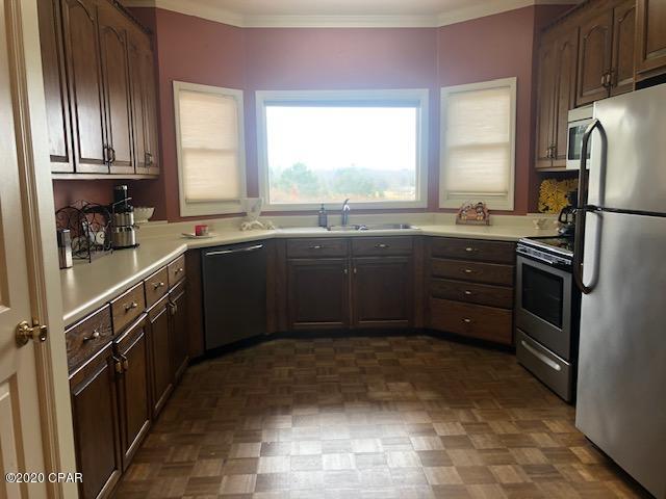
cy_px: 250
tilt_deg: -6.1
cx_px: 333
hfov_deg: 63.4
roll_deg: +0.4
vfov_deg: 49.7
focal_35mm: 28
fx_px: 539
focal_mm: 3.99
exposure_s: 1/120
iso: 50
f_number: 1.8
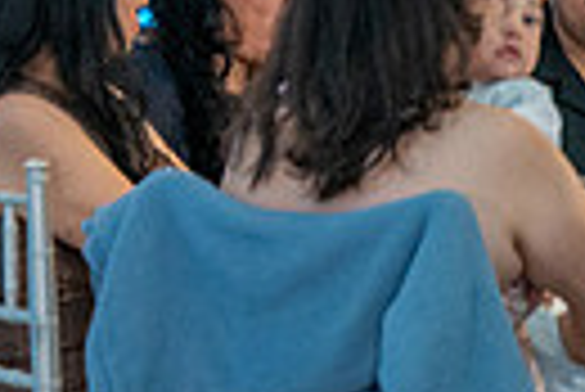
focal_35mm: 527
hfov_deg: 3.8
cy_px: -55
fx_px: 8573
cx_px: -927
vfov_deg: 2.6
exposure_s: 1/160
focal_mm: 101
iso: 1250
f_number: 3.2
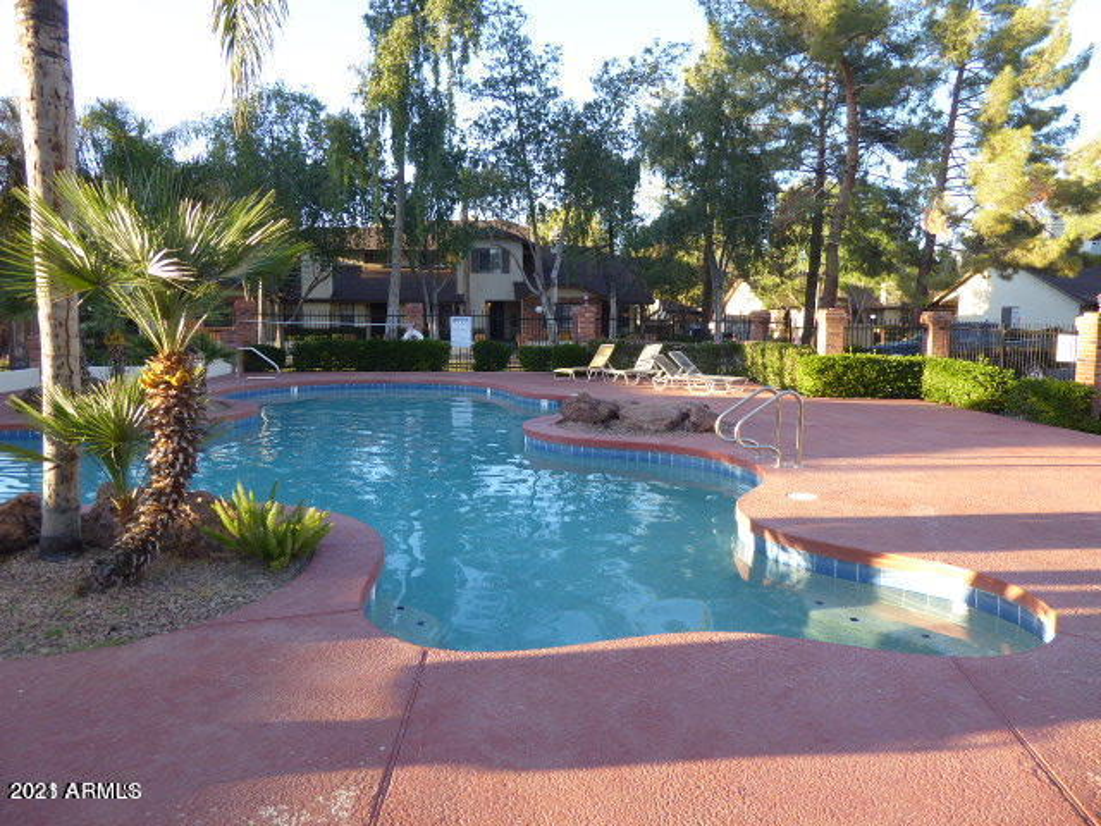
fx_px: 763
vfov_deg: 56.8
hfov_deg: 71.6
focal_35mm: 24
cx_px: 550
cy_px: 413
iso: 160
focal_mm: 4.3
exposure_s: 1/160
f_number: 3.3
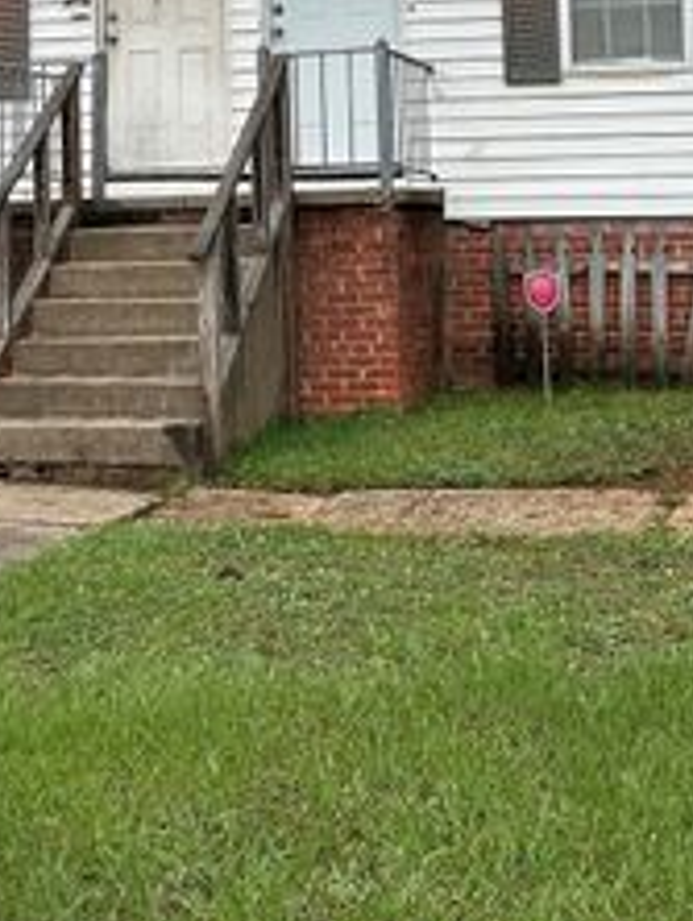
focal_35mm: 78
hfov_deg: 18.9
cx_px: 307
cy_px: 44
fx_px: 2078
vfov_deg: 24.1
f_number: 1.5
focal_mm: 5.7
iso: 50
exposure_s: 1/1361
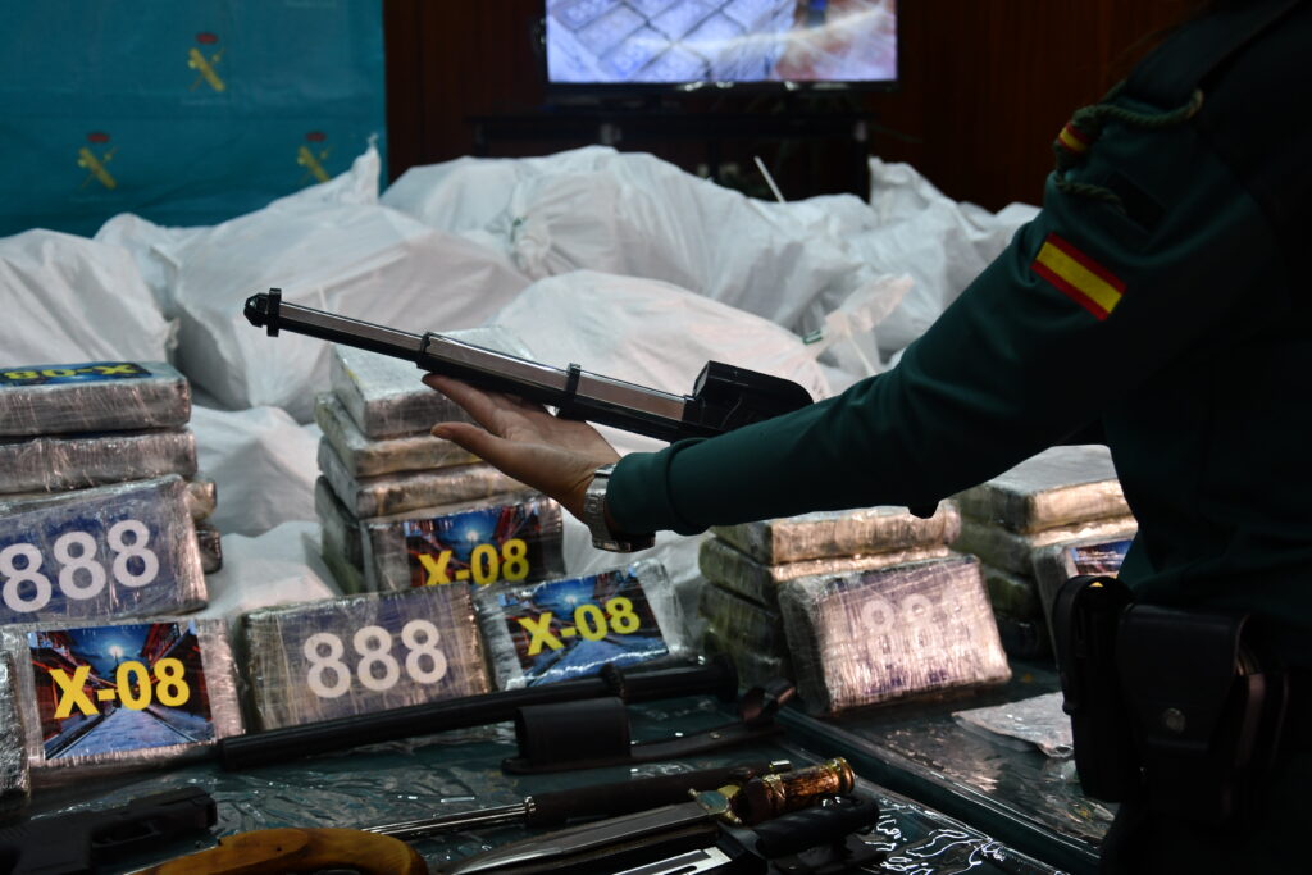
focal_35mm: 52
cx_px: 656
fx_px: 1895
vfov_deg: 26.0
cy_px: 438
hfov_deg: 38.2
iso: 900
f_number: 4.5
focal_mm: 35
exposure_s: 1/125
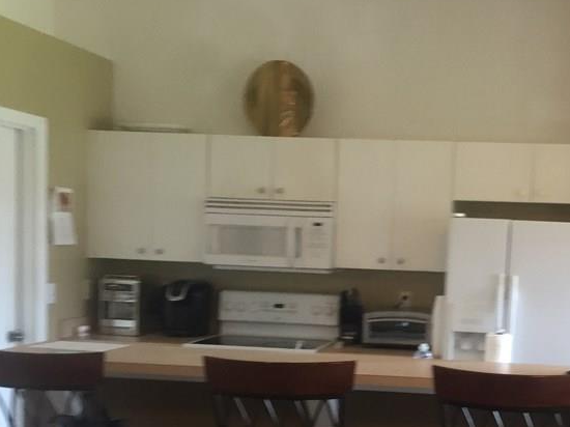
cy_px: 350
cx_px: 445
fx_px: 889
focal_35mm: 54
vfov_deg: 26.4
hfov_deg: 34.6
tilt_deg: -7.2
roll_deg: -2.2
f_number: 2.2
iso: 100
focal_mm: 4.15
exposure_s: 1/15
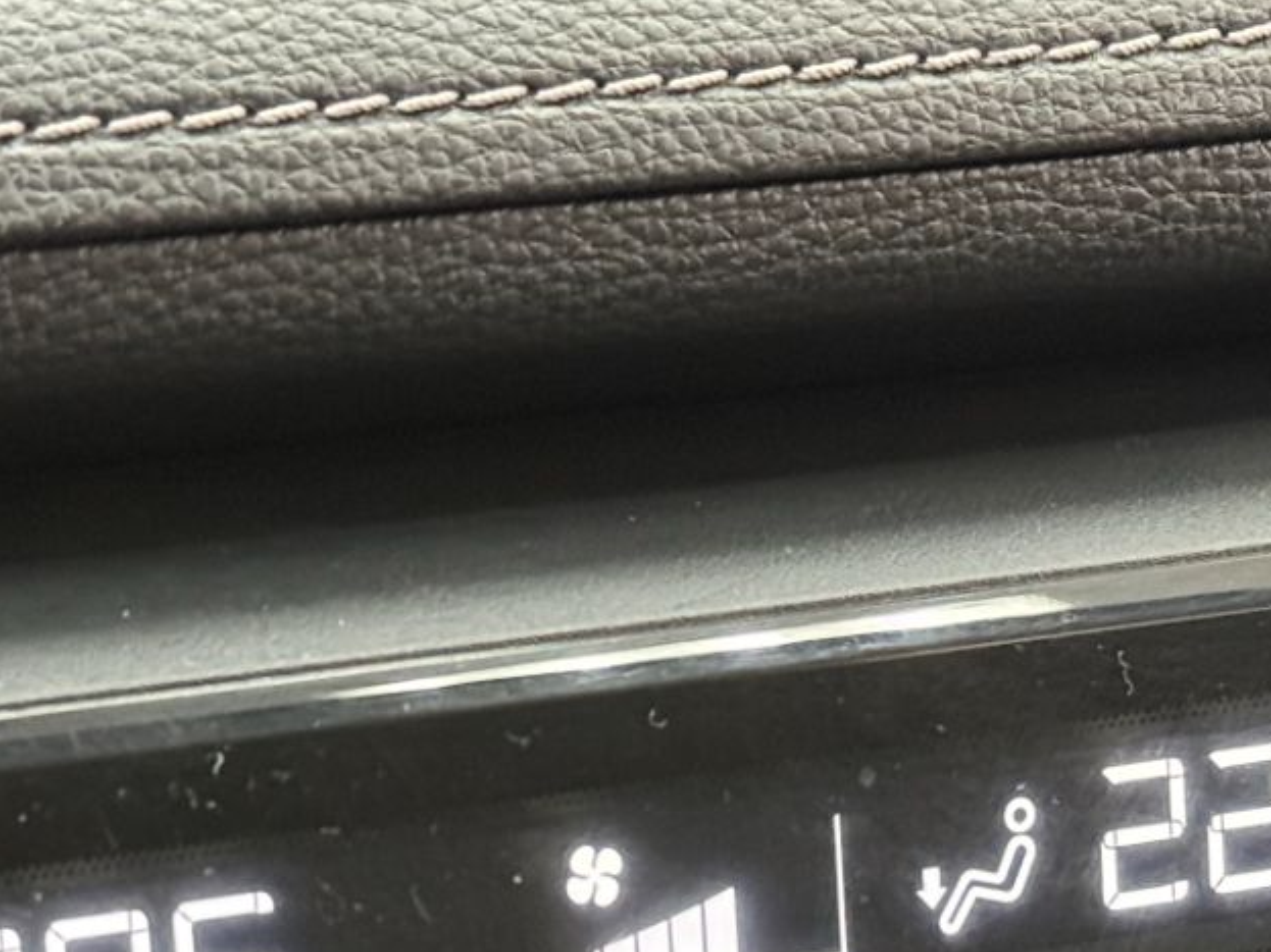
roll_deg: -1.2
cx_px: 567
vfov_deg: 9.9
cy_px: 1007
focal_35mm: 148
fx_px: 5433
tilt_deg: -20.9
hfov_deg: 13.3
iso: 640
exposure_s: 1/30
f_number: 1.78
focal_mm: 6.76
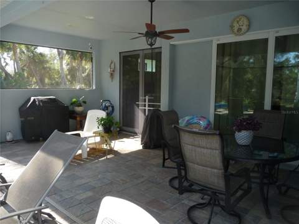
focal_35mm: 28
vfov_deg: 49.7
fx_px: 242
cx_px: 150
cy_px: 112
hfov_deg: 63.4
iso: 100
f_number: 3.3
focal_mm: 4.7
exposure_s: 1/100
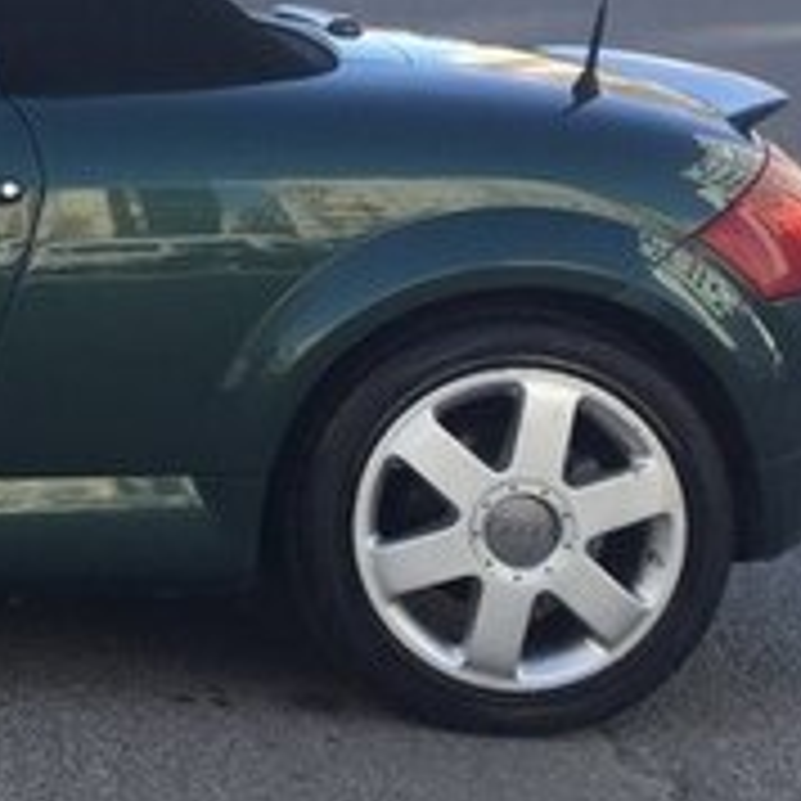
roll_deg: +0.1
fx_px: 2487
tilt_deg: -4.9
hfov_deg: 16.3
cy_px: 56
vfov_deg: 18.0
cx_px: -486
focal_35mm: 95
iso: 32
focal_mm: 4.15
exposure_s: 1/344
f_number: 2.2
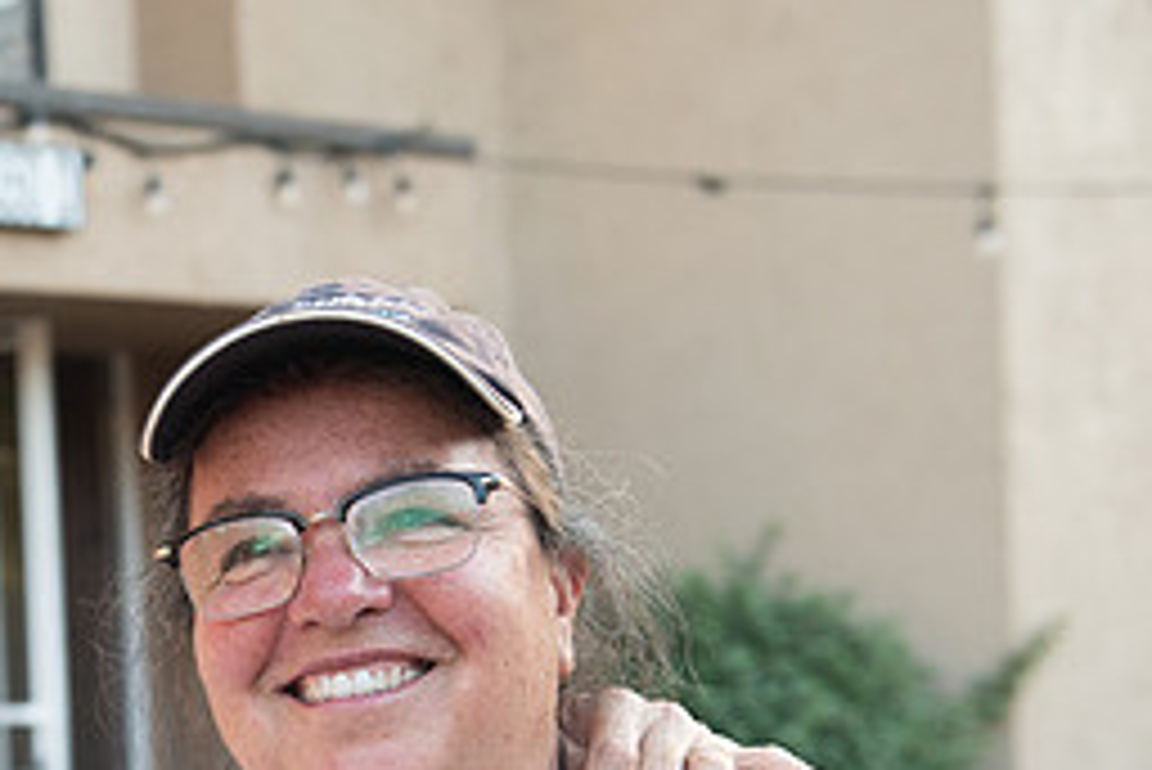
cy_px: 709
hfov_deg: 22.6
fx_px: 2753
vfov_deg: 15.7
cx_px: -27
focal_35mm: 86
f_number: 3.5
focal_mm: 38
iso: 640
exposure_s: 1/640
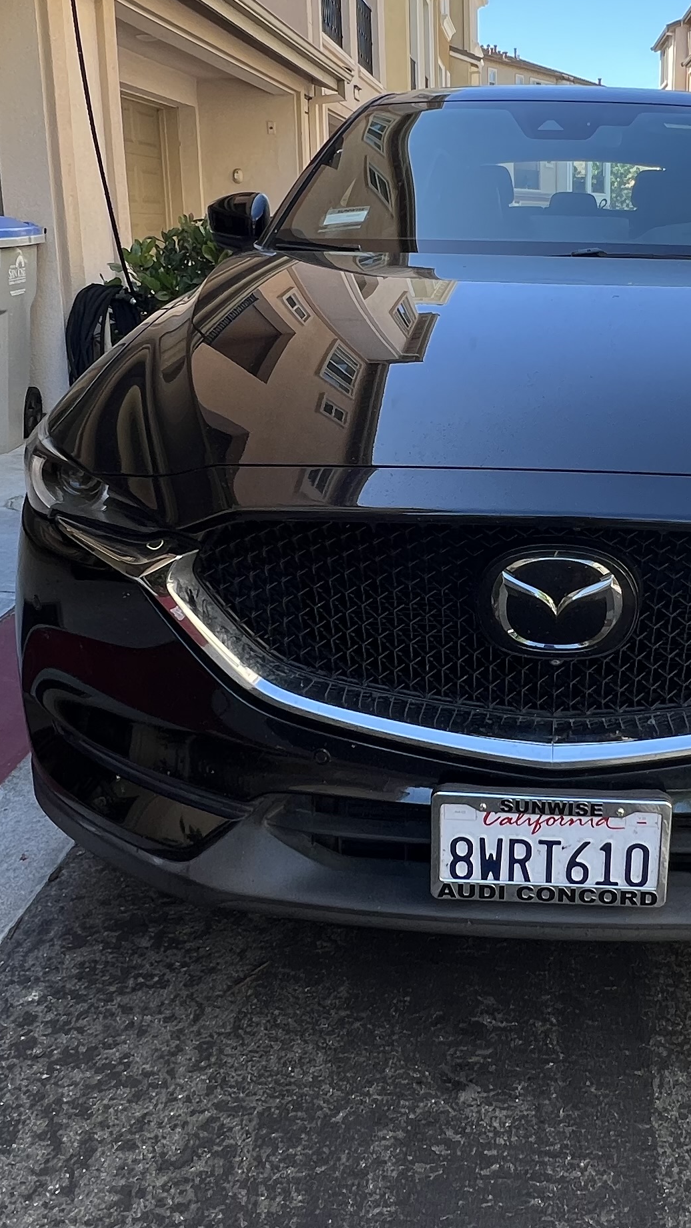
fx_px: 1010
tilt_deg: -12.7
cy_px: 459
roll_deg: +0.1
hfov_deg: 36.5
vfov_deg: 61.8
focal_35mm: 31
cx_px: 554
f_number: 1.8
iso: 32
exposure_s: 1/180
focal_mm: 1.57
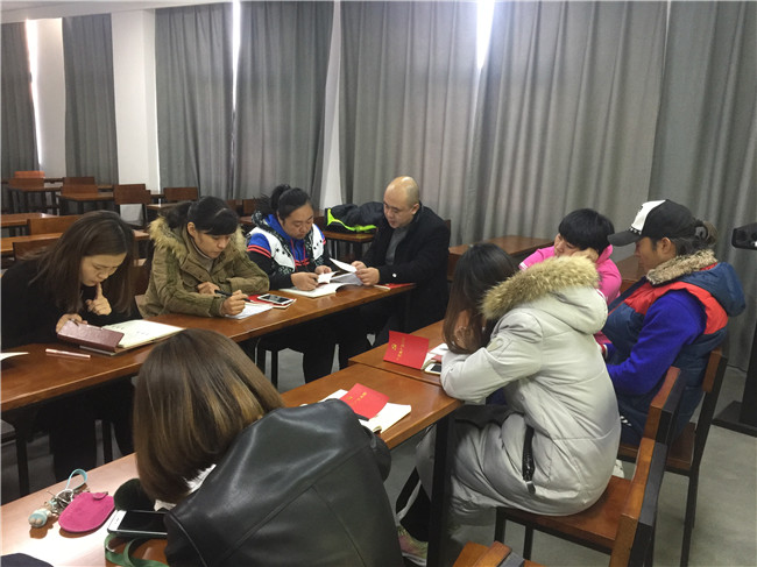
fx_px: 634
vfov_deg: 48.2
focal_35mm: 29
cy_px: 284
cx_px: 378
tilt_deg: -12.2
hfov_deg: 61.7
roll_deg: -2.1
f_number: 2.2
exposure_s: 1/10
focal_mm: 4.15
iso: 100
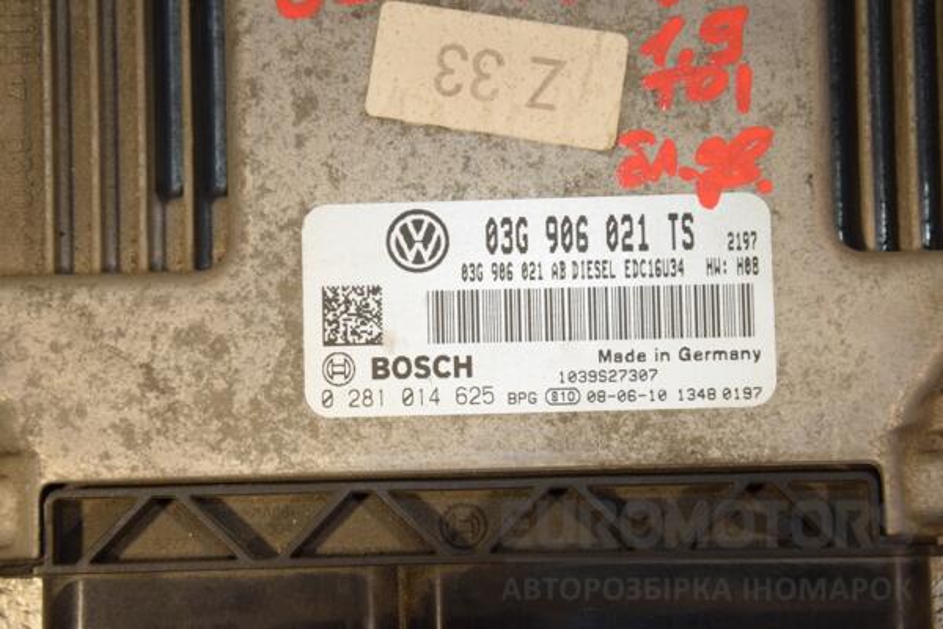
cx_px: 472
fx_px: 2593
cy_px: 314
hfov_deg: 20.6
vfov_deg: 13.8
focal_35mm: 99
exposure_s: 1/200
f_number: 8
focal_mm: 66
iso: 800
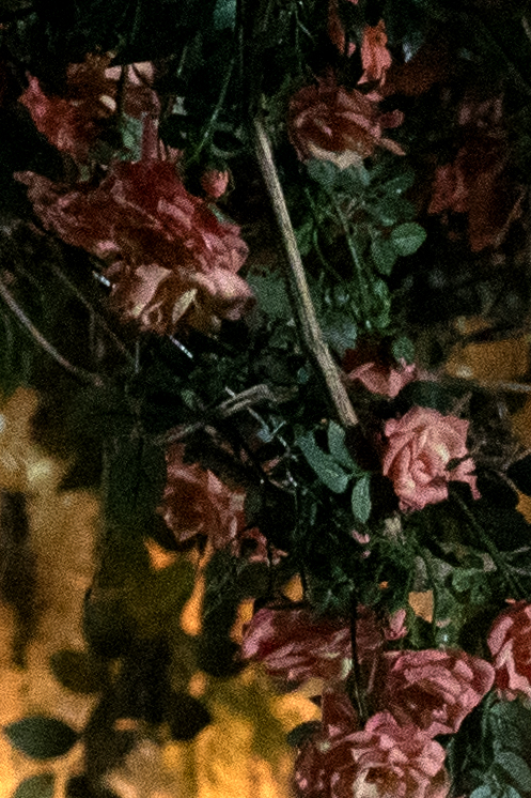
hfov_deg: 3.4
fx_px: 8809
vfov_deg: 5.2
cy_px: 1010
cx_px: 1332
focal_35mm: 398
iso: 6400
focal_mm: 70
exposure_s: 1/25
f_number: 4
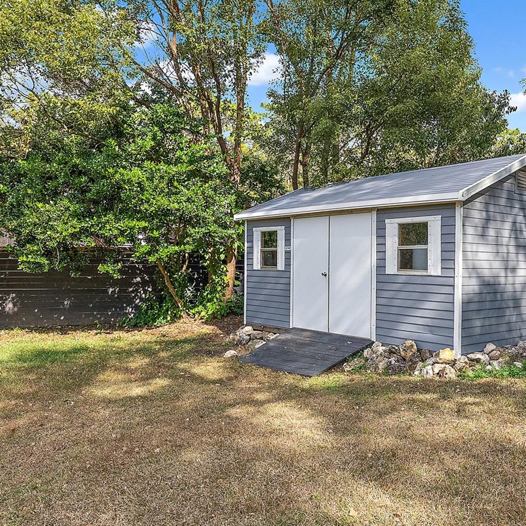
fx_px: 550
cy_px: 260
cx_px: 339
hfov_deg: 50.4
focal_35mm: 32
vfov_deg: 51.1
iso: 1600
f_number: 8
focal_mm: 21
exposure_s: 1/500
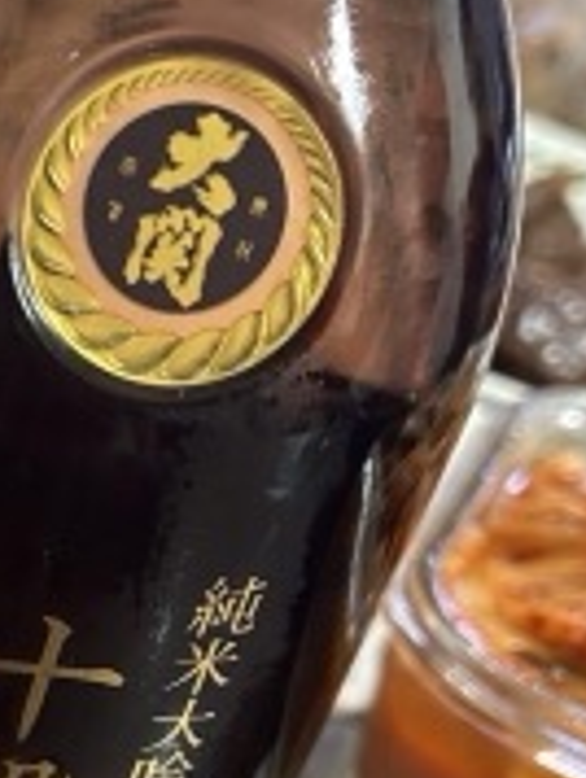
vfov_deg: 27.6
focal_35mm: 70
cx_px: -9
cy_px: 524
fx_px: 1576
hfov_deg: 20.4
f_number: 1.5
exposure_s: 1/40
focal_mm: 5.7
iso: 500
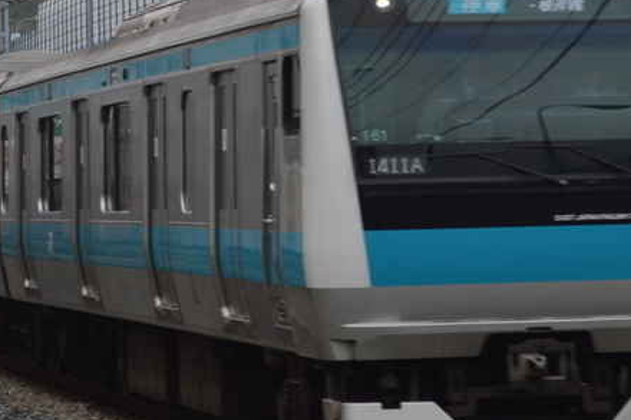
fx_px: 2626
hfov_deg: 13.7
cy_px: 133
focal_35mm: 150
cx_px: 192
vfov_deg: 9.1
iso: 110
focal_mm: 55
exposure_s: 1/125
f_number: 5.6
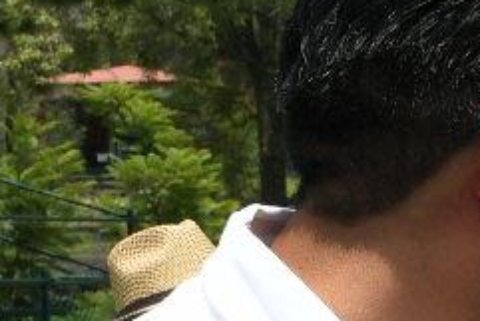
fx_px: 2962
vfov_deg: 6.0
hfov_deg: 8.7
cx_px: 992
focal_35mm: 222
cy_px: 636
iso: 160
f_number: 8
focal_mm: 22
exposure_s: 1/250
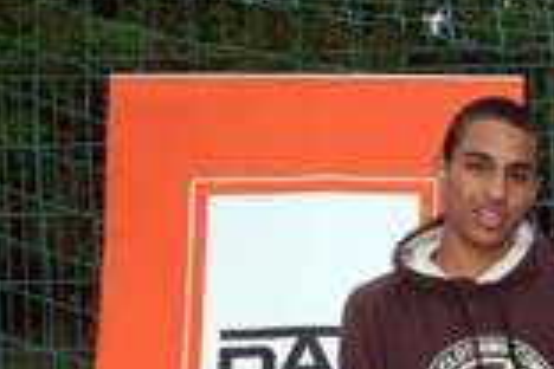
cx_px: 618
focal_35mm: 136
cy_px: 316
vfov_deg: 10.0
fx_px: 2093
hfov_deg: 14.7
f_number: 9.5
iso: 400
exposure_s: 1/125
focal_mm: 31
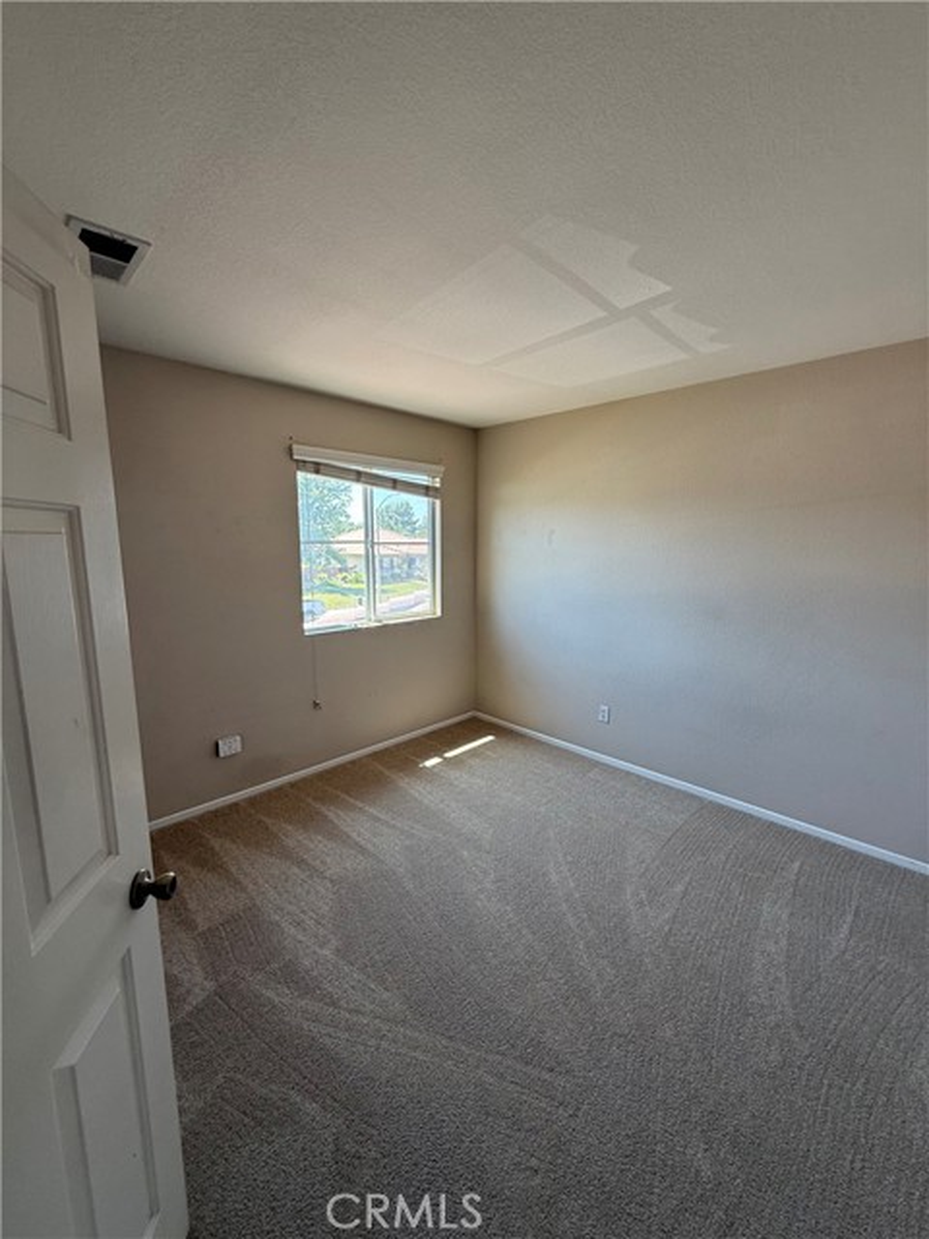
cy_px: 620
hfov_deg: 85.7
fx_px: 501
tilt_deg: -8.6
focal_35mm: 14
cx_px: 464
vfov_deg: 102.1
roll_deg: +0.7
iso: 80
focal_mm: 2.22
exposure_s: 1/99
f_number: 2.2
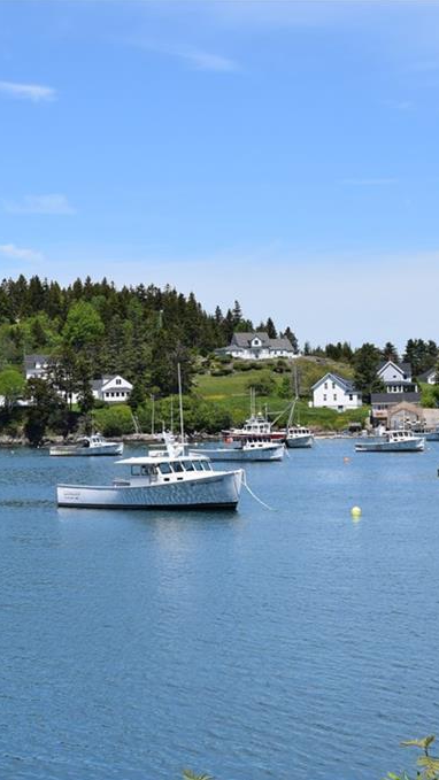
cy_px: 390
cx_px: -6
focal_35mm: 90
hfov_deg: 13.3
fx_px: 1862
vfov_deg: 23.7
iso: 200
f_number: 10
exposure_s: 1/500
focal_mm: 38
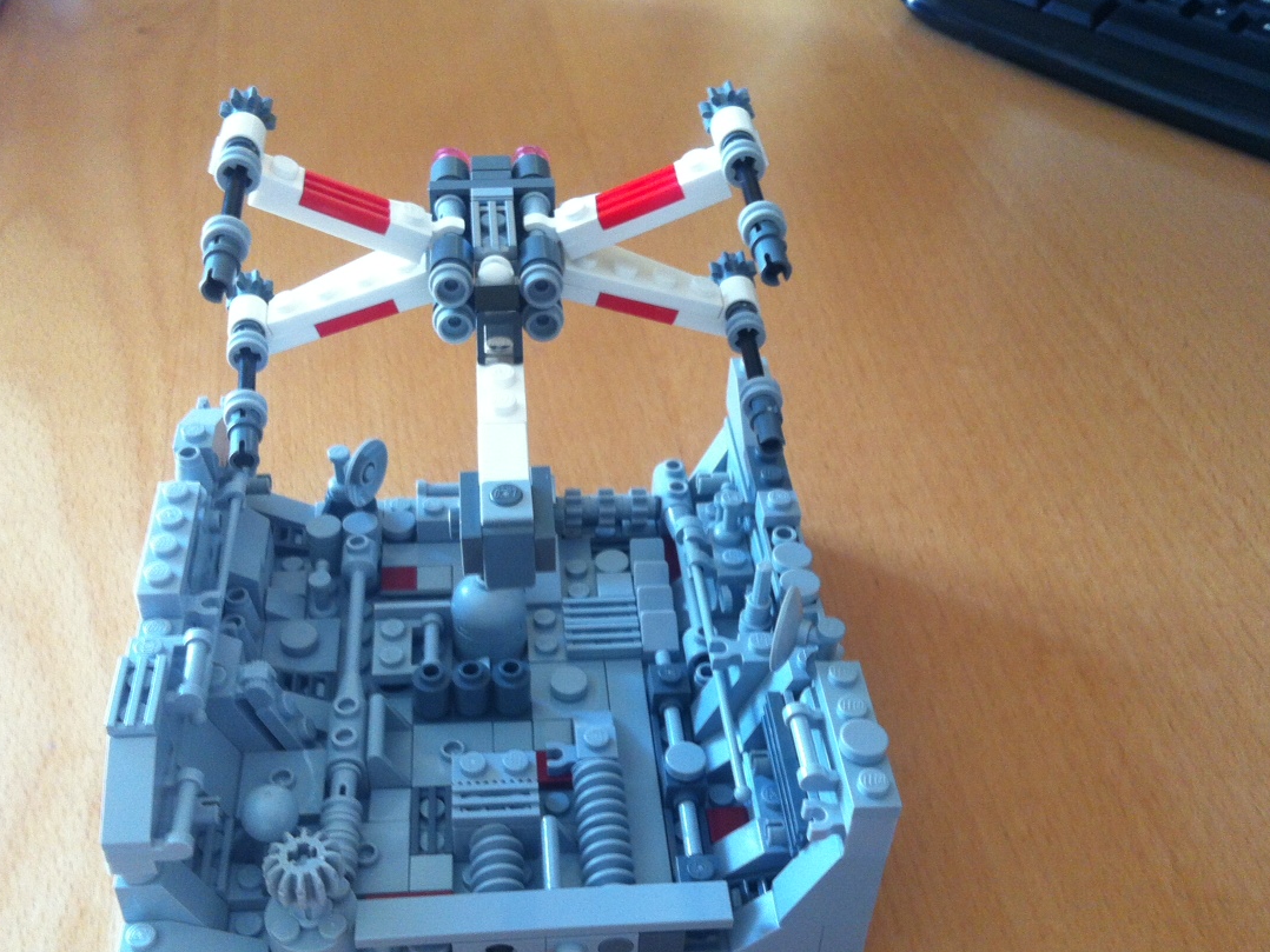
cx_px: 598
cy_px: 562
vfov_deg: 34.3
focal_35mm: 42
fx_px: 1541
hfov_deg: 44.8
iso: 125
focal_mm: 3.85
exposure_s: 1/17
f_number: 2.8
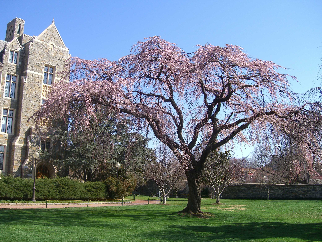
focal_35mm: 38
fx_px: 353
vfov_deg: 37.7
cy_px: 121
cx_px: 161
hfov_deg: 49.0
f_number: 2.8
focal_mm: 7.9
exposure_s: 1/1000
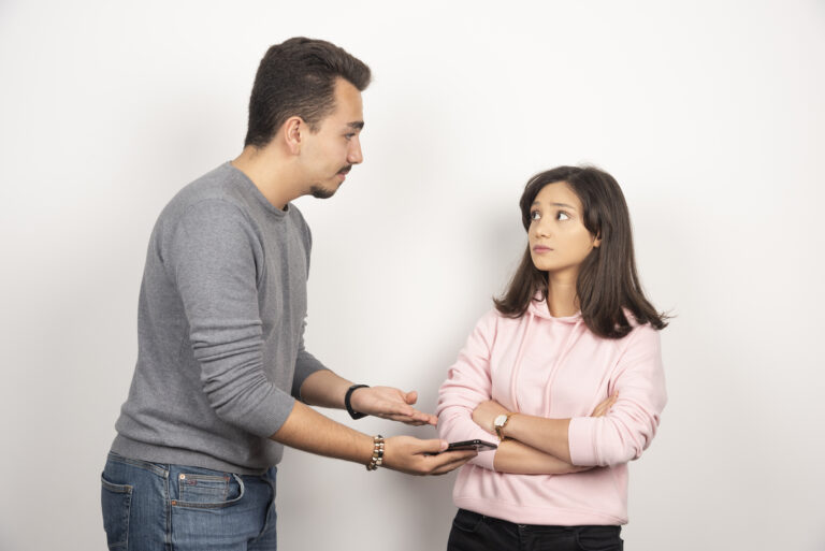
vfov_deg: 21.9
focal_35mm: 62
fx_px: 1422
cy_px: 276
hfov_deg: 32.4
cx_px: 412
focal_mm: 62
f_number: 8
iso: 200
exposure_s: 1/100
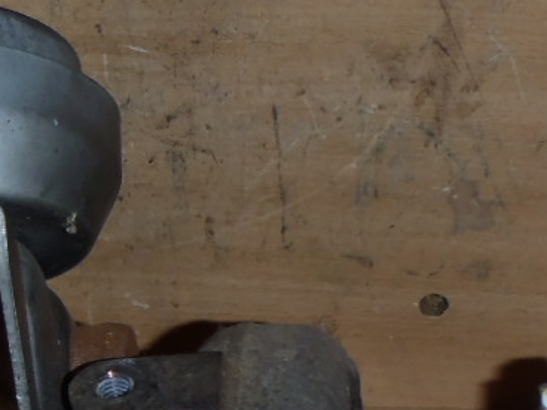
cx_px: 375
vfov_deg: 10.8
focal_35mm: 132
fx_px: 2086
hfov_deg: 14.9
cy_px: 639
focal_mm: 6.83
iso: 100
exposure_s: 1/40
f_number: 4.6
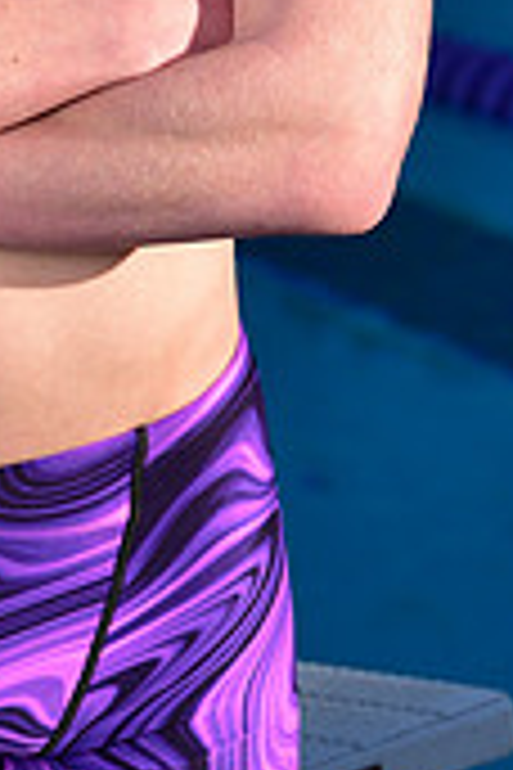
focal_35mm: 406
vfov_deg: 5.0
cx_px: -61
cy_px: -378
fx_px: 8678
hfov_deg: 3.4
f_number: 6.3
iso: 64
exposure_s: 1/250
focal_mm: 120
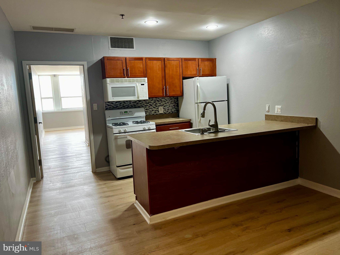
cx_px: 170
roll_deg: +3.0
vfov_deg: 53.1
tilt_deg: -7.7
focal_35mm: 26
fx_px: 255
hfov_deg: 67.3
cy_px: 128
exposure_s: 1/120
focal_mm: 5.7
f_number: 1.5
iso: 125
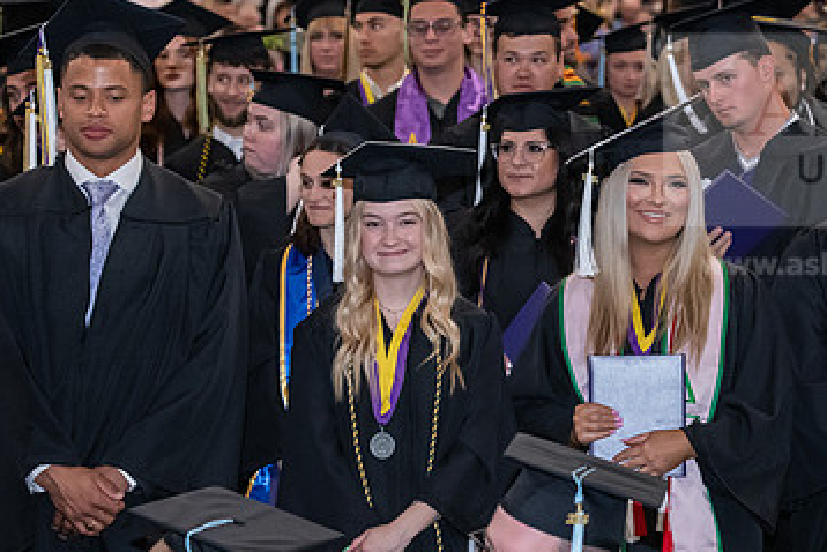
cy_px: 313
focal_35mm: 146
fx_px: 3355
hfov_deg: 14.0
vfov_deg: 9.4
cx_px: 594
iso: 4000
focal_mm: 90
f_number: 5
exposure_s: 1/200
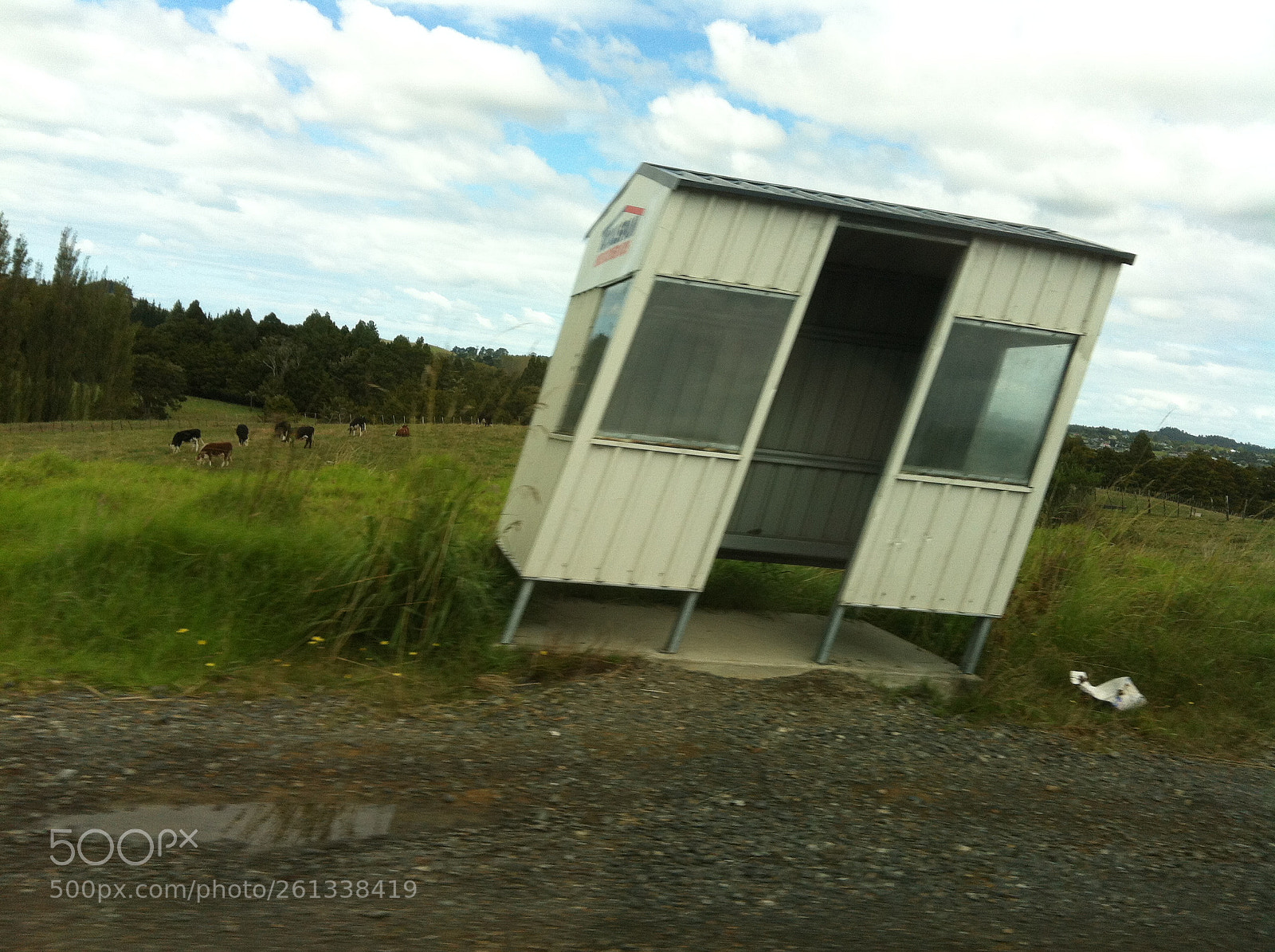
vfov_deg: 40.6
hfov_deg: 52.7
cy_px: 476
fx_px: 1287
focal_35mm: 35
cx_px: 638
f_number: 2.8
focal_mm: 3.85
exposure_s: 1/754
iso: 80
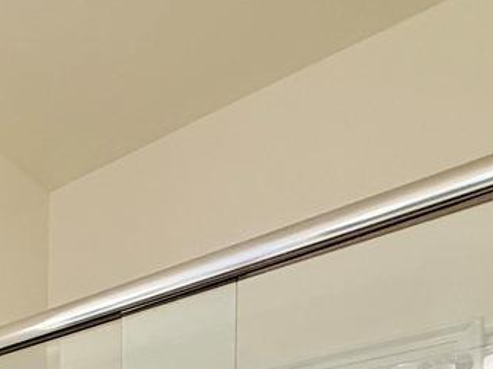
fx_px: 712
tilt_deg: -0.5
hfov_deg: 31.0
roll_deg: -0.3
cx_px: -125
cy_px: 631
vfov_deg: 21.4
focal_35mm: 50
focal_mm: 2.22
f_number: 2.2
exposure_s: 1/120
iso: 250
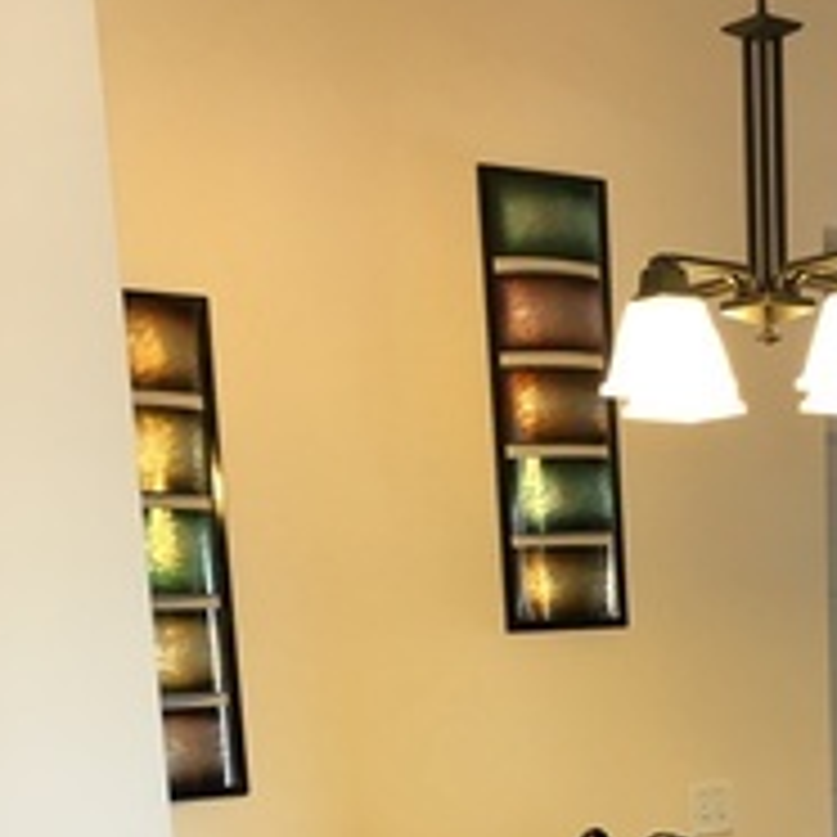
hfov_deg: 24.6
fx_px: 1888
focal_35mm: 69
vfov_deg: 23.0
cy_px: 1004
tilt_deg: -10.9
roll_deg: +2.1
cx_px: 682
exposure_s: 1/30
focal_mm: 4.15
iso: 64
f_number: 2.2
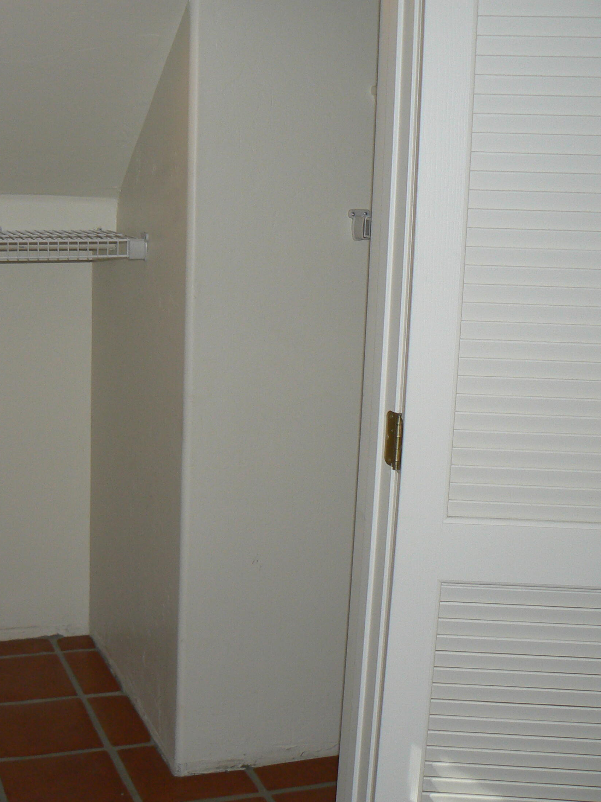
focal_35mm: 49
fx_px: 1134
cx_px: 104
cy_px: 395
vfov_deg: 38.9
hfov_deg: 28.9
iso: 100
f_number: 2.8
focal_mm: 6
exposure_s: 1/30
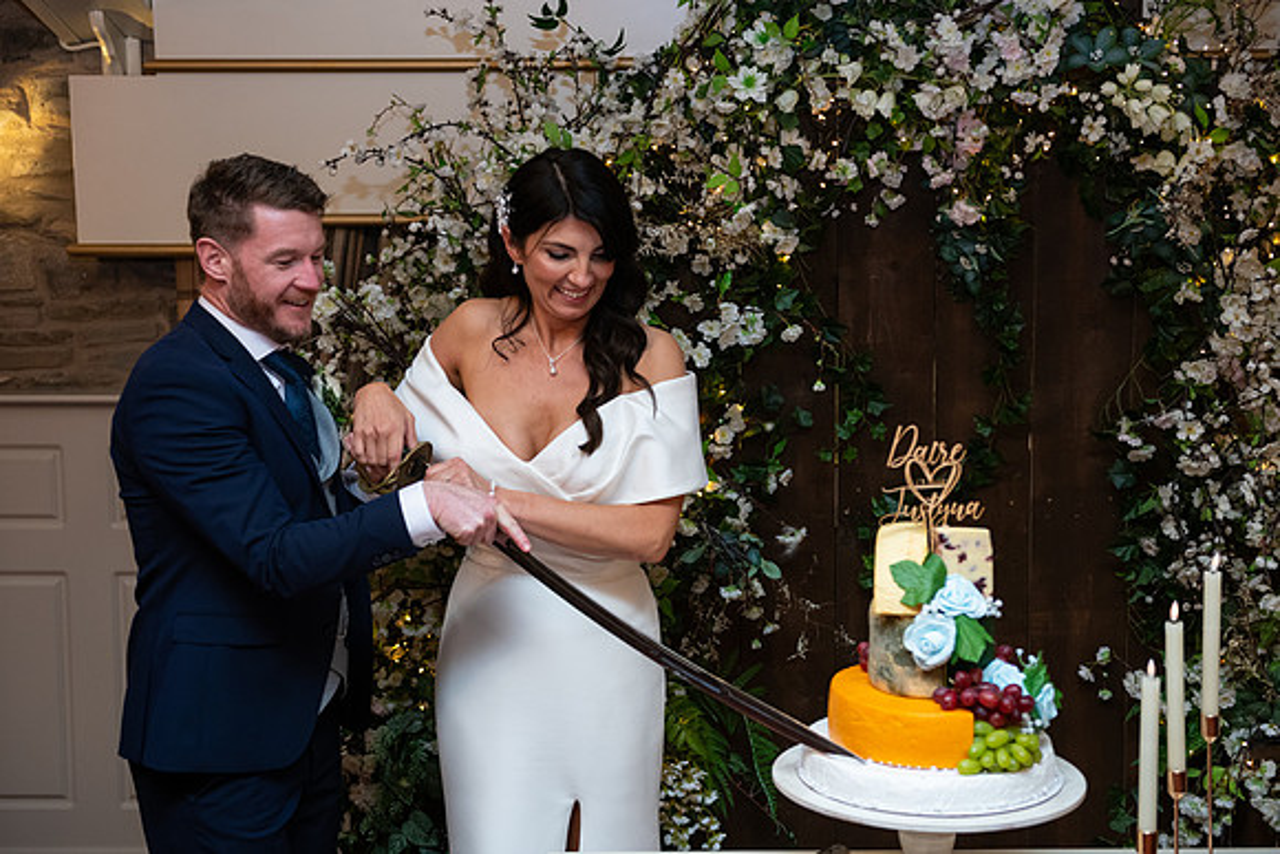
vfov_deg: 27.0
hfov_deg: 39.6
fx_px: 1778
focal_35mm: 50
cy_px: 427
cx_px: 640
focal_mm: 50
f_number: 3.5
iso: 800
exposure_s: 1/160
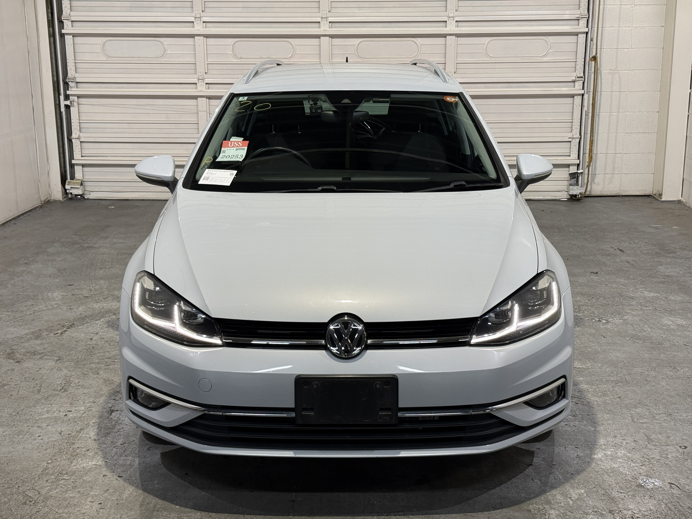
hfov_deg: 39.7
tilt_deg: -12.8
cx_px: 346
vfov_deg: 30.3
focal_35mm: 48
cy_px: 260
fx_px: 960
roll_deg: -0.1
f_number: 1.78
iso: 64
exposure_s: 1/60
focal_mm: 6.76
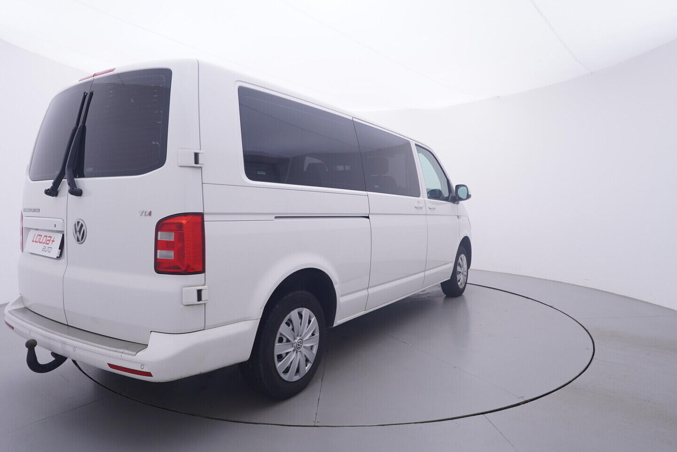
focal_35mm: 22
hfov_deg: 77.3
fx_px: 423
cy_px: 226
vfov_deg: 56.2
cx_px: 338
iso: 200
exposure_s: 1/80
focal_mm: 15
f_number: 5
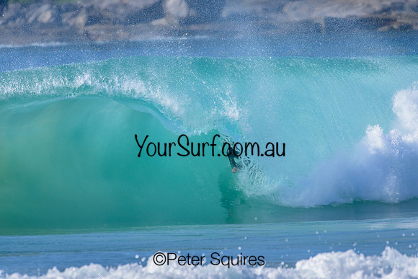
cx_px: 209
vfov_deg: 1.4
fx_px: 11613
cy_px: 140
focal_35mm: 1000
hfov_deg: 2.1
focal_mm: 1000
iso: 1400
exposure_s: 1/2000
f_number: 11
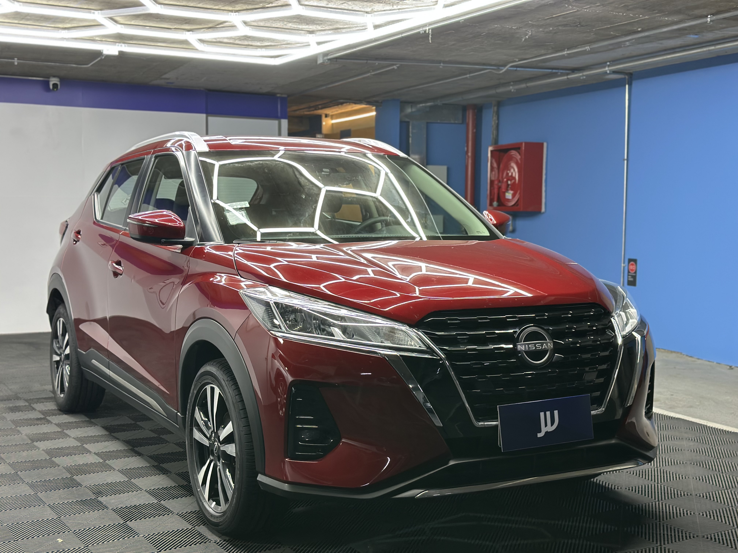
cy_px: 276
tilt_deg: -4.7
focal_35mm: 48
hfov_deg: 39.7
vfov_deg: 30.3
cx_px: 369
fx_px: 1023
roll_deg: -0.5
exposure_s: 1/50
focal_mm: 6.86
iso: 125
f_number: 1.78
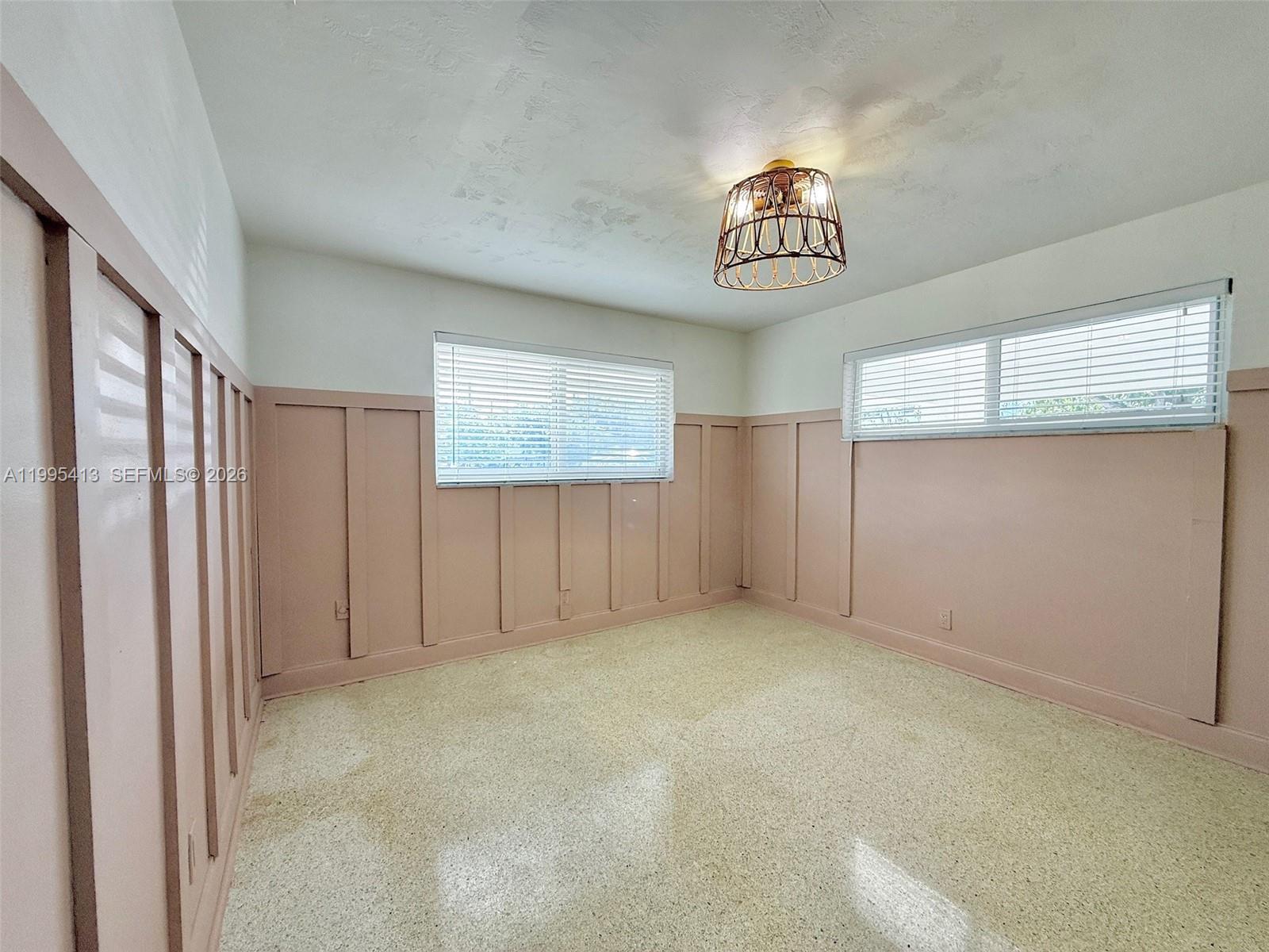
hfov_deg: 102.1
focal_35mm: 14
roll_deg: -0.3
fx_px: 513
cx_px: 634
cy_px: 476
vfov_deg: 85.7
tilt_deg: -1.7
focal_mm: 2.22
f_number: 2.2
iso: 80
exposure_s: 1/120
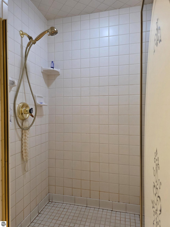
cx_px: 85
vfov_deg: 73.9
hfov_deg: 58.9
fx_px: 151
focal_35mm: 23
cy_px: 114
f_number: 1.7
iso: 200
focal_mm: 6.3
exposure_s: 1/120
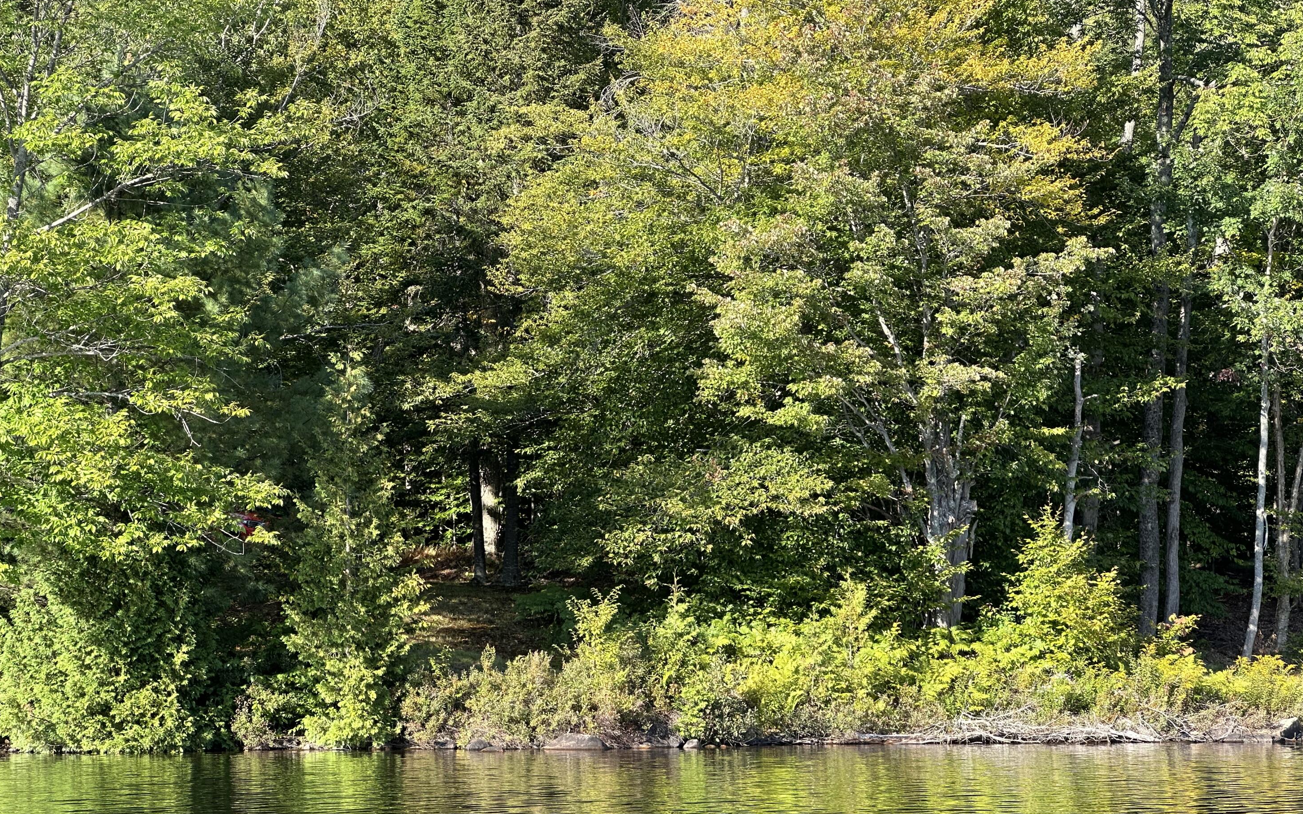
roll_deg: +0.3
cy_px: 499
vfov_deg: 15.5
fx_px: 2983
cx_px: 647
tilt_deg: +4.3
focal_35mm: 84
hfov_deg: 24.6
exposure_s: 1/129
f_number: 2.8
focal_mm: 9
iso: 32
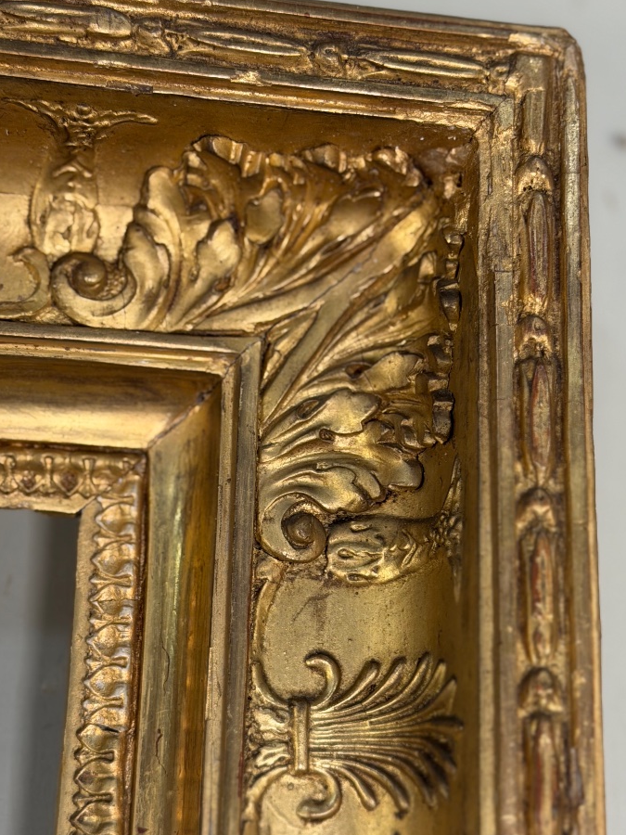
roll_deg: +1.1
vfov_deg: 30.3
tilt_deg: +18.3
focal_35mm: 64
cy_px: 433
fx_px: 1543
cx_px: 340
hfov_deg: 22.9
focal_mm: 6.76
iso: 100
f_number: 1.78
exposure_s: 1/50
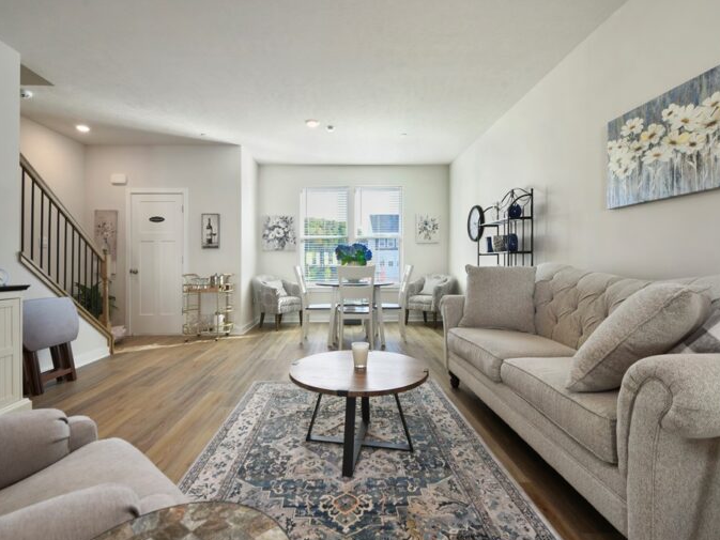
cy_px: 267
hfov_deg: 94.5
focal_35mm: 16
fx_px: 333
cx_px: 355
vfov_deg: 78.1
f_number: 8
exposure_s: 1/20
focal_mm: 14
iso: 400
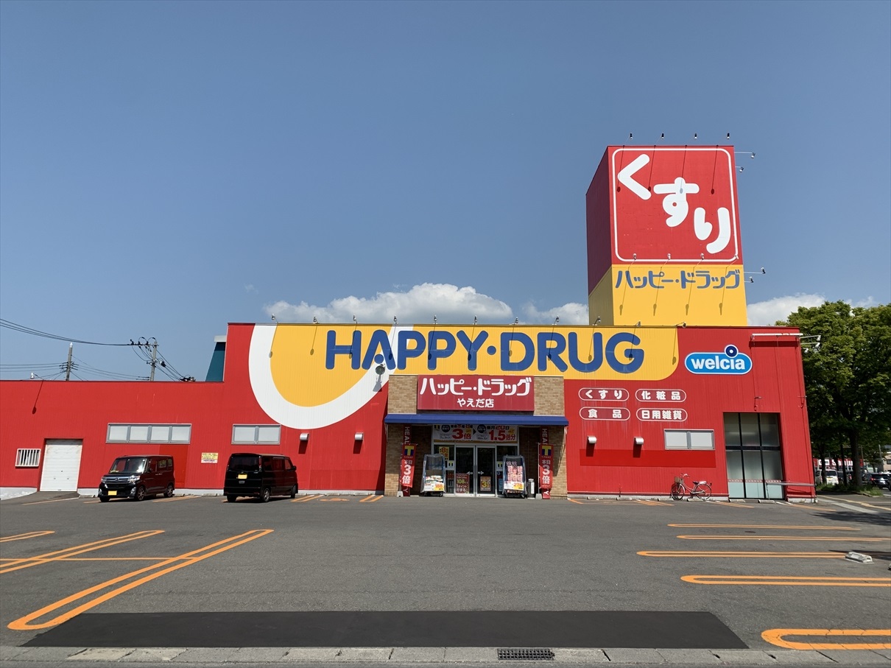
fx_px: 669
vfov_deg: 53.0
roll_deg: -0.9
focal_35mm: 26
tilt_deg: +11.3
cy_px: 334
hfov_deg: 67.3
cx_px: 446
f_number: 1.8
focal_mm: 4.25
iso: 25
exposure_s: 1/3289
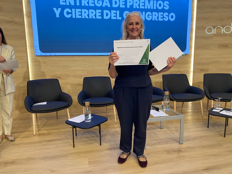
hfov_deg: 67.3
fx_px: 174
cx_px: 116
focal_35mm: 26
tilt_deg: -8.2
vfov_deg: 53.1
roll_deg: +0.5
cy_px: 87
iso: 80
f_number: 1.8
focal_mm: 4.25
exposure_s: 1/50
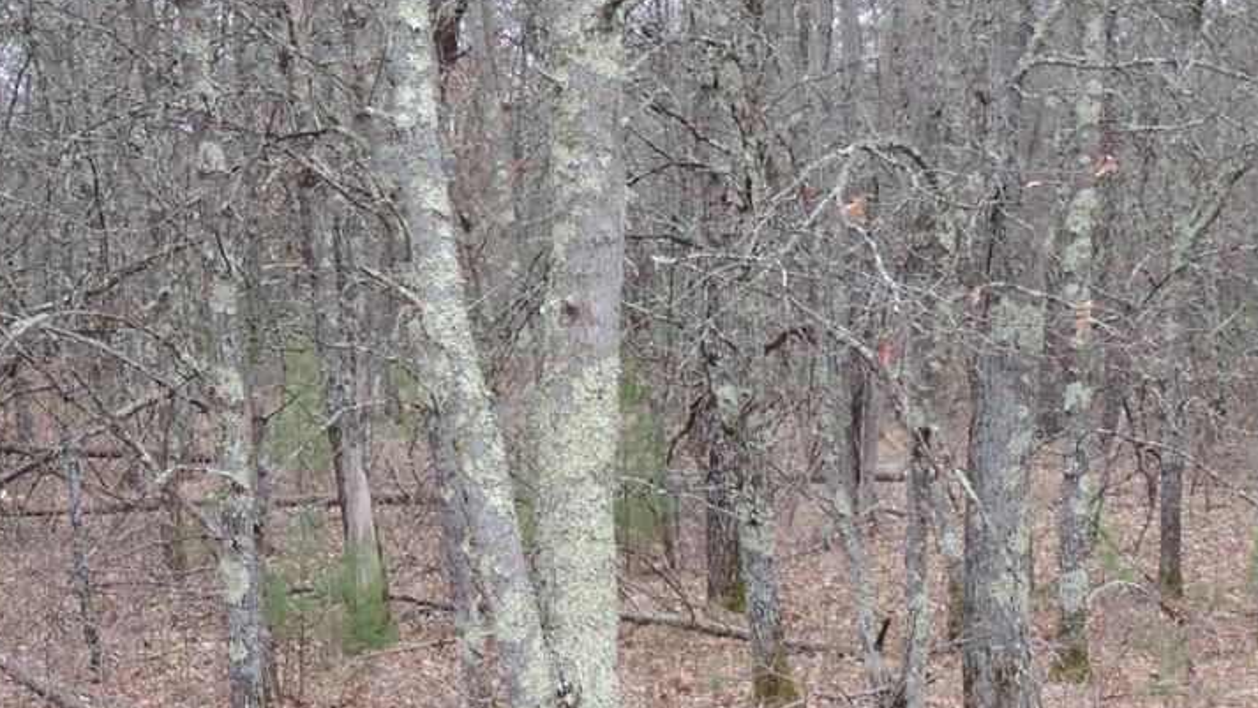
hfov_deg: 24.7
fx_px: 2869
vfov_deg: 14.1
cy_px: 385
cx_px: 596
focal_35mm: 86
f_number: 3.7
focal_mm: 9.8
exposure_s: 1/60
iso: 110
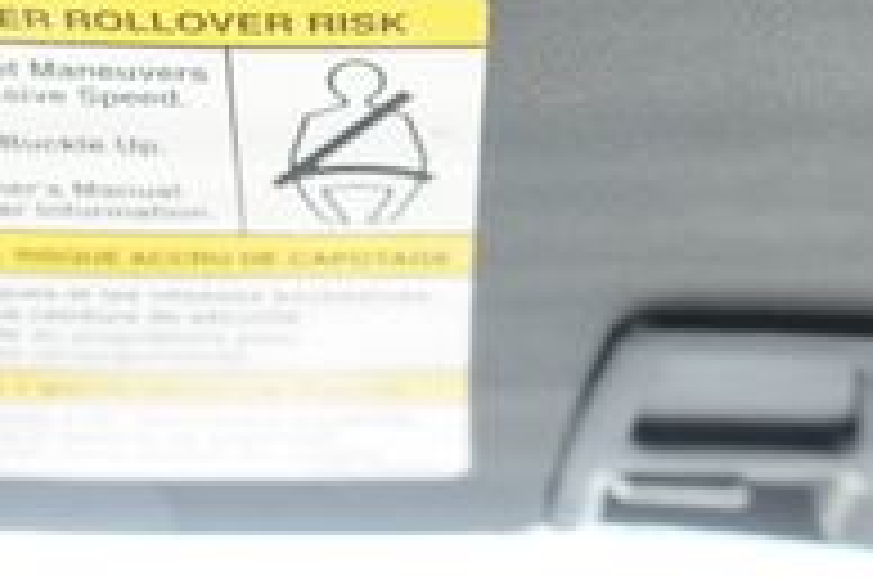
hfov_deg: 25.0
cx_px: 108
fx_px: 1919
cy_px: -189
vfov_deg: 16.3
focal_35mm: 79
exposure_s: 1/60
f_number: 4
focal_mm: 16
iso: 400
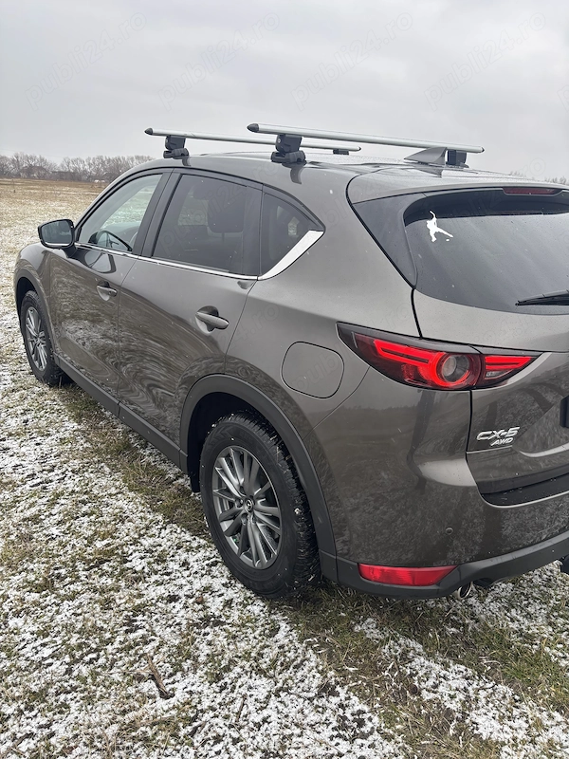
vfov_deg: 67.3
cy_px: 380
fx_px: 570
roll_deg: -4.0
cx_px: 284
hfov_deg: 53.1
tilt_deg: -18.0
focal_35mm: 26
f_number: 1.6
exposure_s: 1/292
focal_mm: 5.96
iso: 50
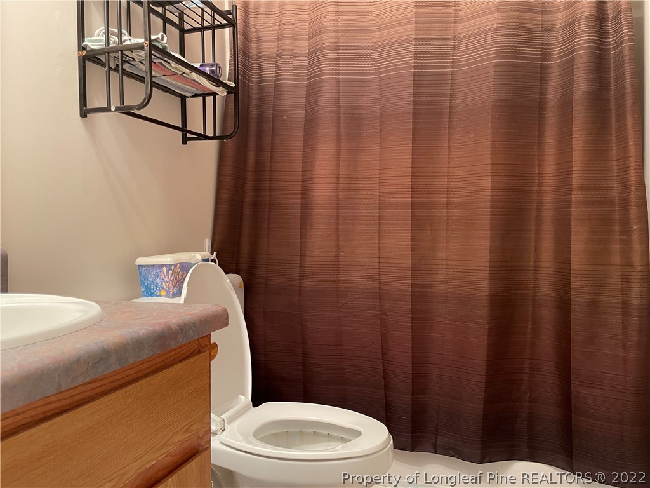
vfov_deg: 53.1
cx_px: 325
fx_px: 488
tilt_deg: -0.6
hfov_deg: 67.3
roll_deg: -0.4
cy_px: 244
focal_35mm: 26
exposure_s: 1/60
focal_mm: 4.2
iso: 400
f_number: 1.6
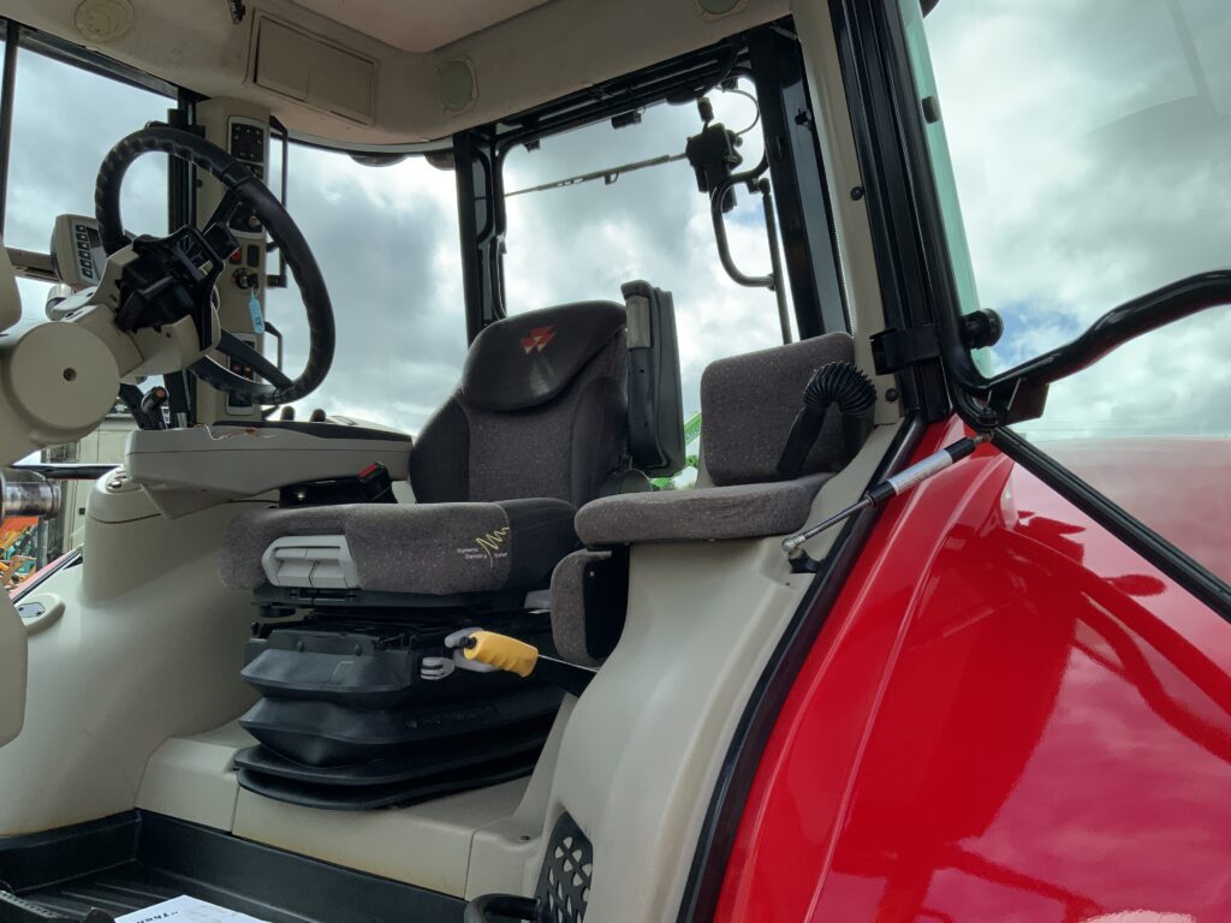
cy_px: 462
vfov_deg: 48.2
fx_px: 1031
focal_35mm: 29
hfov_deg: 61.7
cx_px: 616
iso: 16
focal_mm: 3
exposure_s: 1/898
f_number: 1.8
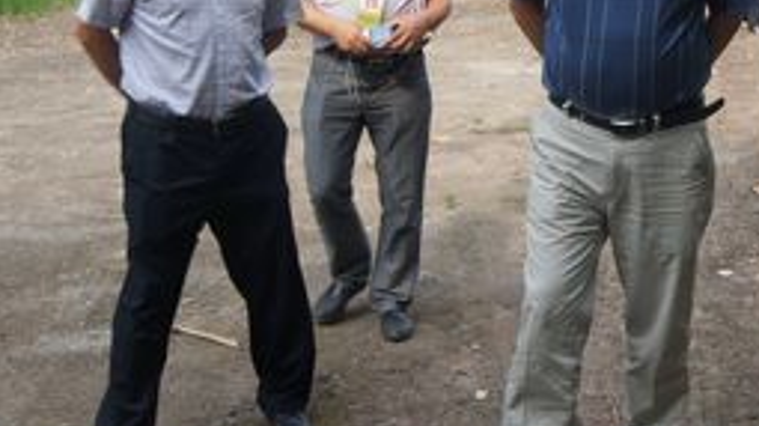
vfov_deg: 16.2
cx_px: 640
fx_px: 1488
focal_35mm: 74
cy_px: 103
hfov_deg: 27.8
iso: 200
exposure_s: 1/100
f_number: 11
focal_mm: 24
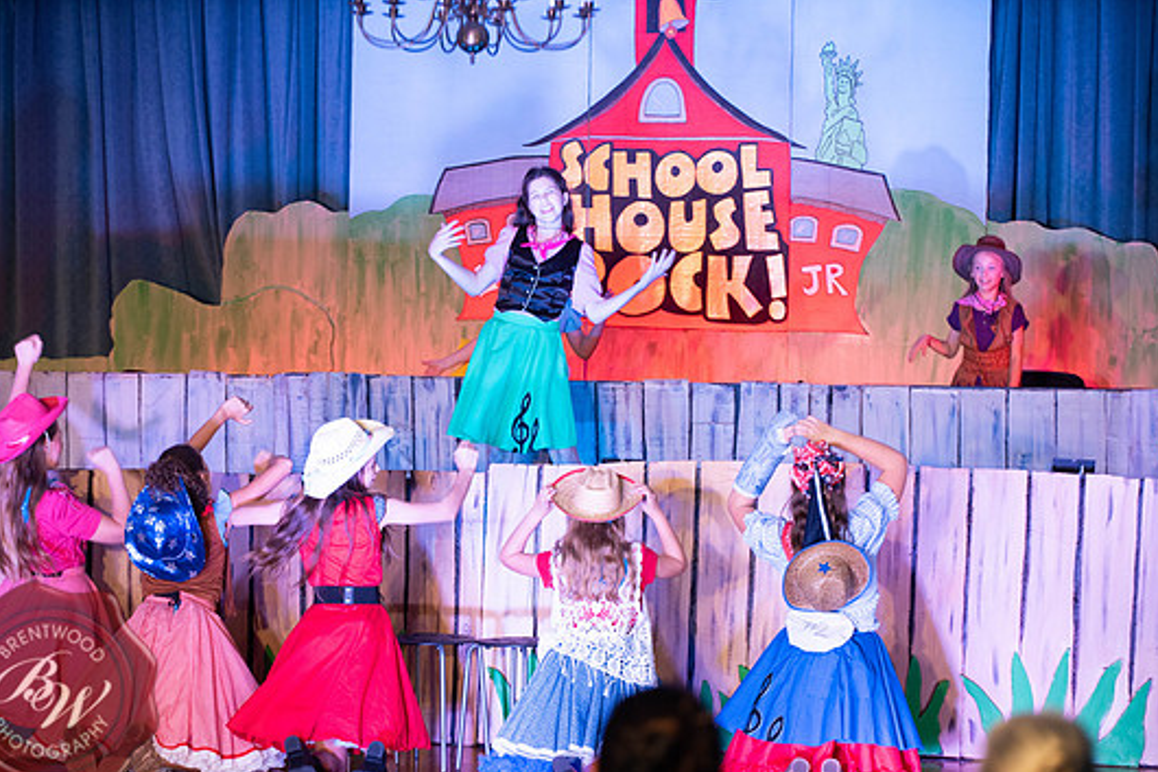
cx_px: 562
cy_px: 421
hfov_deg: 16.1
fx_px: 4084
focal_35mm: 127
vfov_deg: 10.8
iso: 560
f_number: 2.8
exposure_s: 1/125
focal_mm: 116
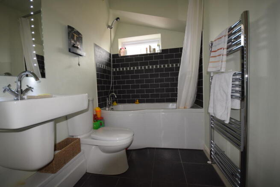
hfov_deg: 100.4
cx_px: 140
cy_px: 94
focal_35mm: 15
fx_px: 117
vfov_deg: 77.4
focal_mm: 10
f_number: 4
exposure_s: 1/60
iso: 1100
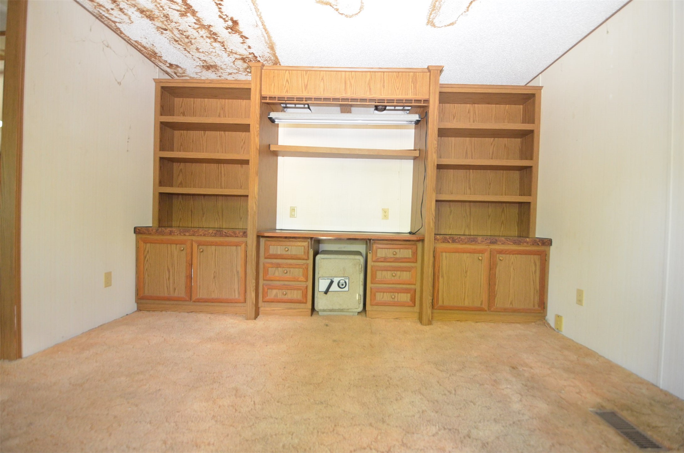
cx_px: 342
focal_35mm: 15
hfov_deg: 100.5
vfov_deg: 77.1
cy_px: 226
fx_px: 284
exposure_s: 1/60
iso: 2000
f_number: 4
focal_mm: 10
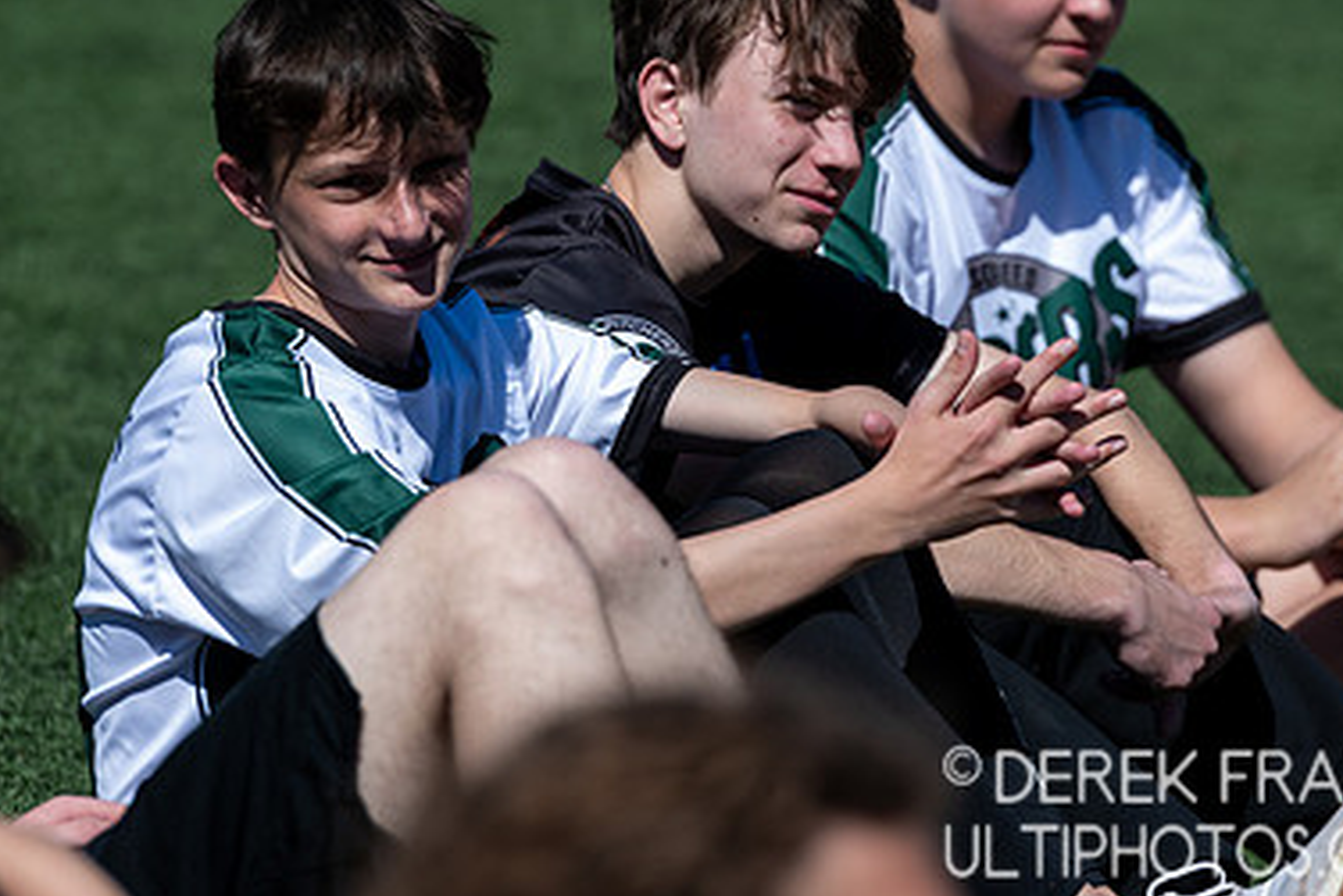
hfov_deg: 6.0
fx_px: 12912
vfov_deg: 4.0
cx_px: 743
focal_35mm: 346
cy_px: 233
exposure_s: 1/3200
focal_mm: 200
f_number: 4.5
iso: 180
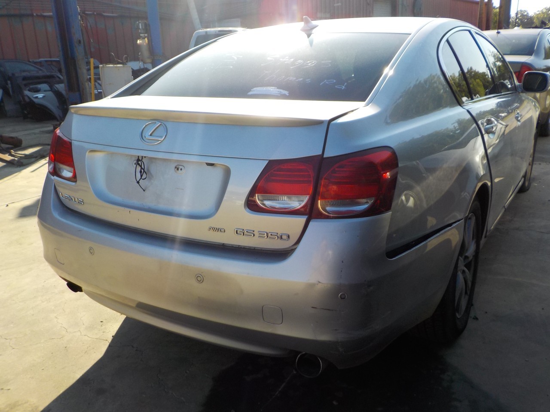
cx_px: 275
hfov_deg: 60.0
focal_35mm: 30
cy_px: 206
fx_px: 477
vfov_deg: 46.8
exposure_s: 1/640
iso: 125
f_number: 3.3
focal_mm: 4.1
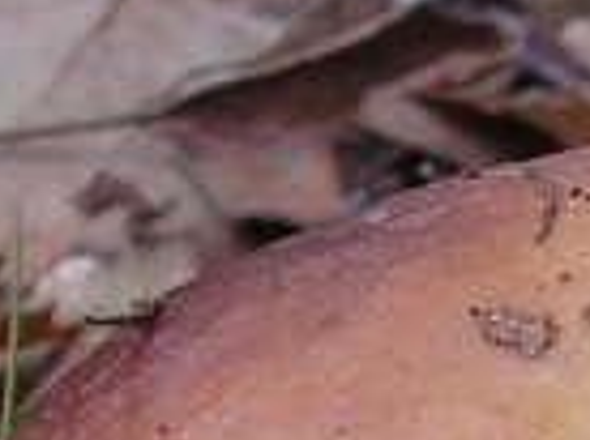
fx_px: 5700
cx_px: 633
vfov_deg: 4.3
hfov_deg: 5.9
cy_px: 1106
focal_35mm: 335
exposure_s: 1/3.8
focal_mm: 9.1
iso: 101
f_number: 3.4
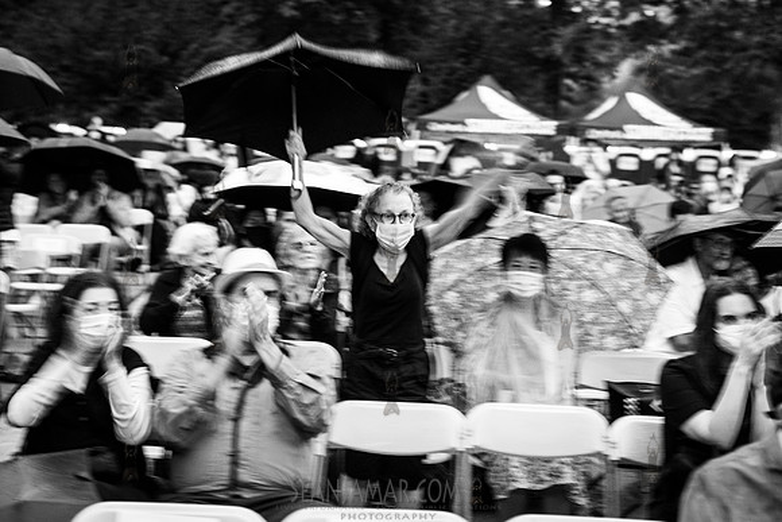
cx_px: 391
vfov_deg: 19.5
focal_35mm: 70
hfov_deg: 28.8
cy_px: 261
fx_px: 1521
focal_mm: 70
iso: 3200
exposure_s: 1/13
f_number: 4.5
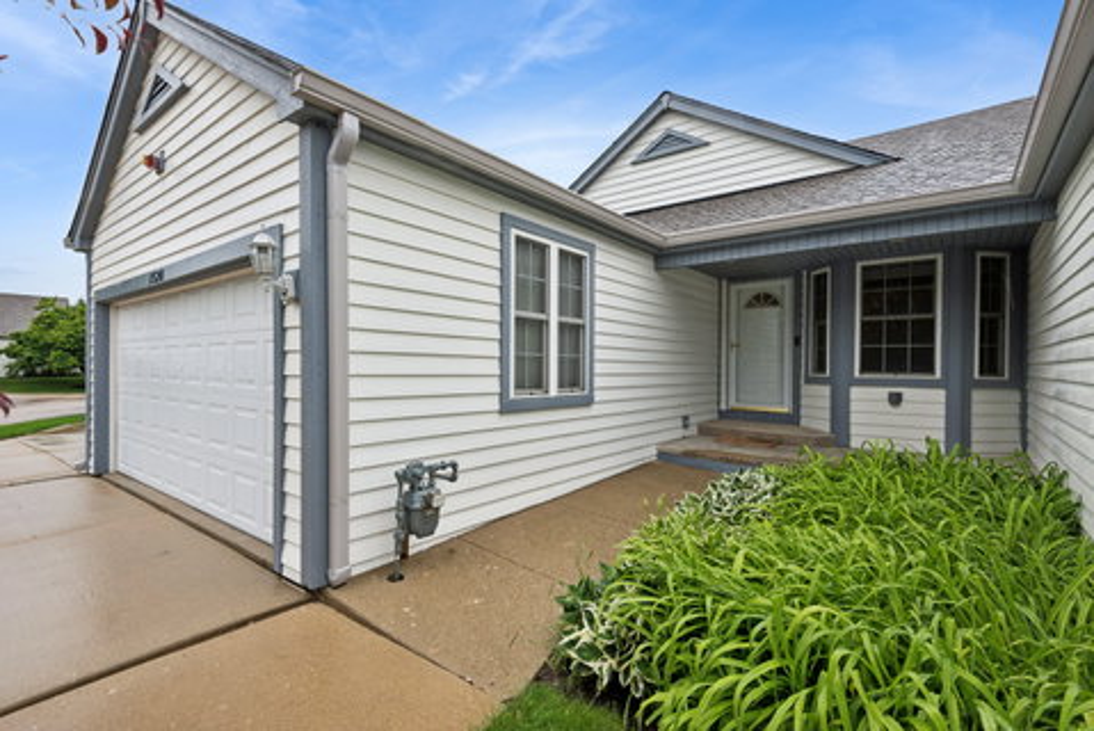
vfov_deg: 73.8
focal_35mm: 16
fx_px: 486
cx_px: 547
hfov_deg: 96.7
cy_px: 366
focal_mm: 16
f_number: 8
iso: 200
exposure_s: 1/160
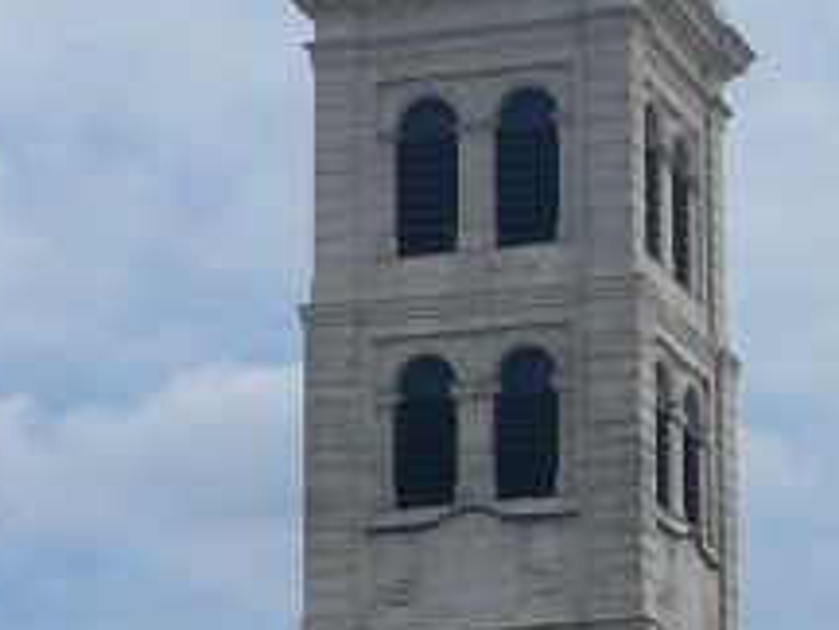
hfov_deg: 10.6
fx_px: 4484
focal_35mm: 185
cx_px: 750
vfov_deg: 7.9
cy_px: 828
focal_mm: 6.4
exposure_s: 1/320
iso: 100
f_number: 9
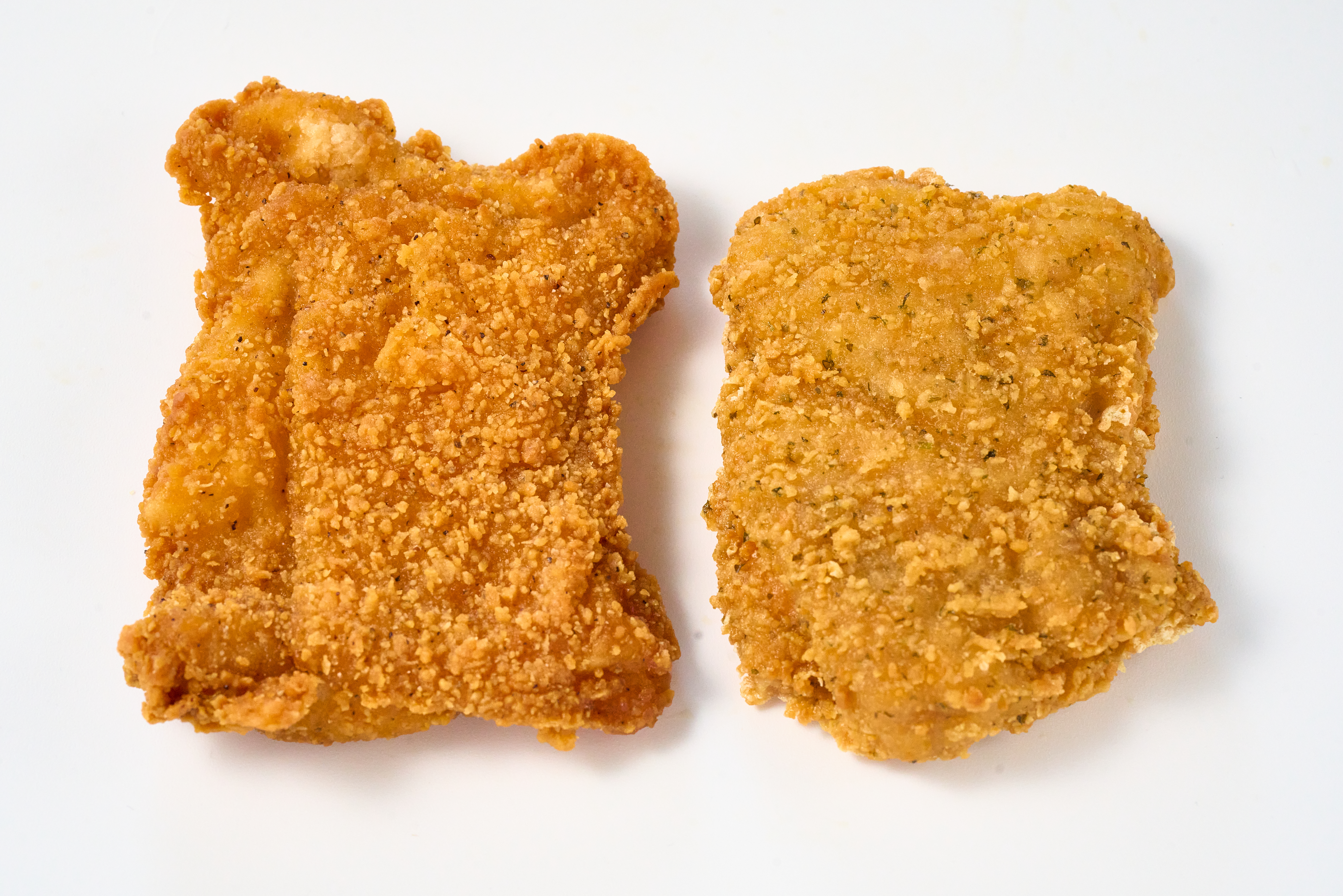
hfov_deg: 17.5
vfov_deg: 11.7
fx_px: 4365
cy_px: 448
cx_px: 672
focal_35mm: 117
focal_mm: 117
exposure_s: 1/160
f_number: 11
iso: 1600
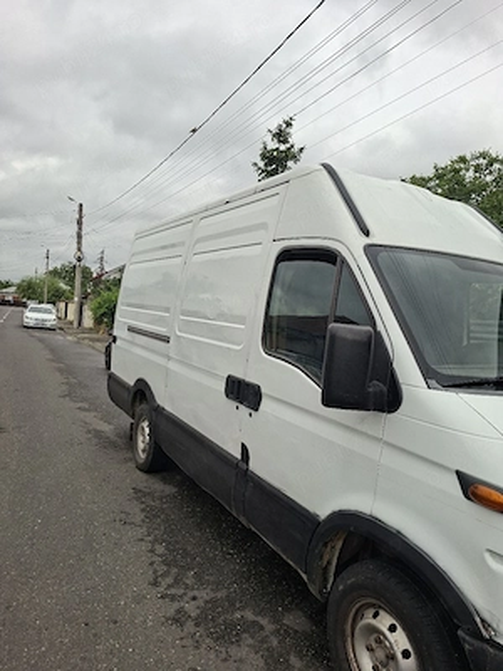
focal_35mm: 23
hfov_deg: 58.9
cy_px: 336
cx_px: 252
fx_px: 446
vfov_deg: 73.9
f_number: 1.8
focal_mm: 5.54
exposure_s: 1/526
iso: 50
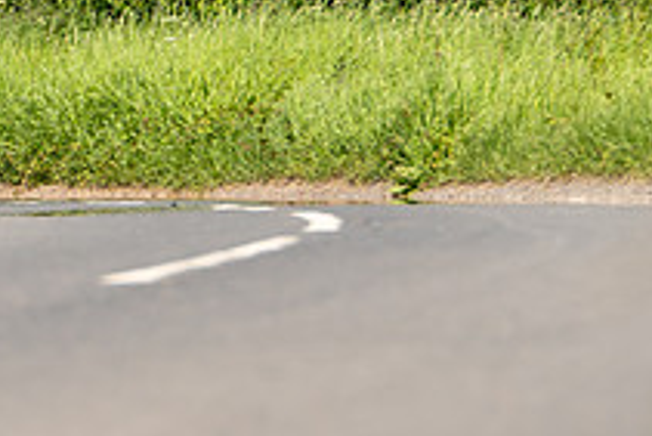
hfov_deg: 3.6
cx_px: -200
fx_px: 10312
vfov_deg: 2.4
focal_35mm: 569
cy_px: 148
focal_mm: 142
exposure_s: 1/1250
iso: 100
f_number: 3.5
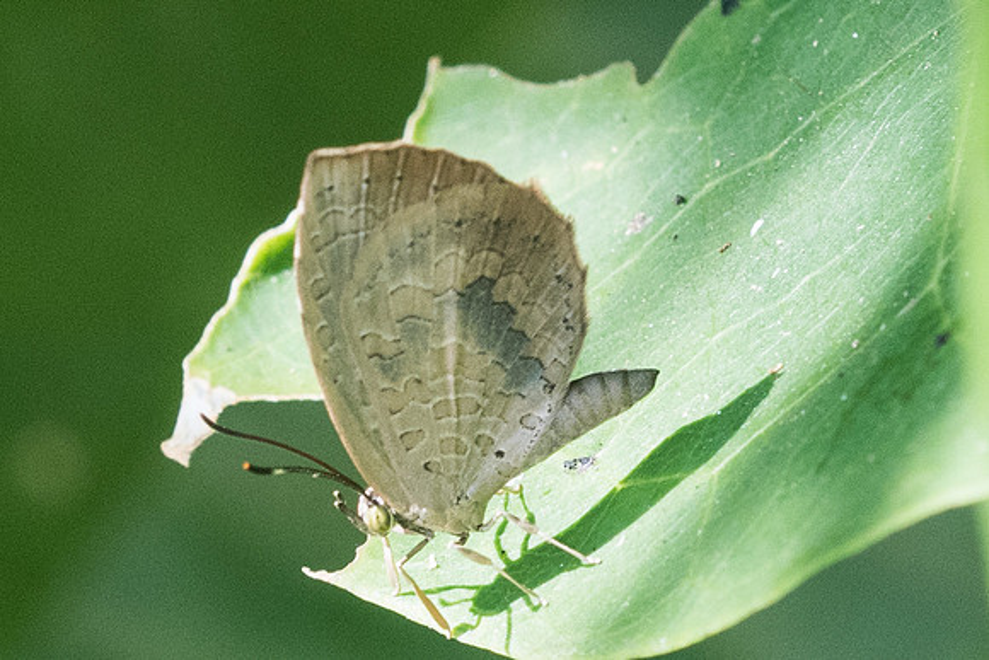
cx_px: 494
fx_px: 26710
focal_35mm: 972
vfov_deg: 1.4
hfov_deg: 2.1
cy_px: 298
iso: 800
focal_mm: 150
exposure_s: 1/250
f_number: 9
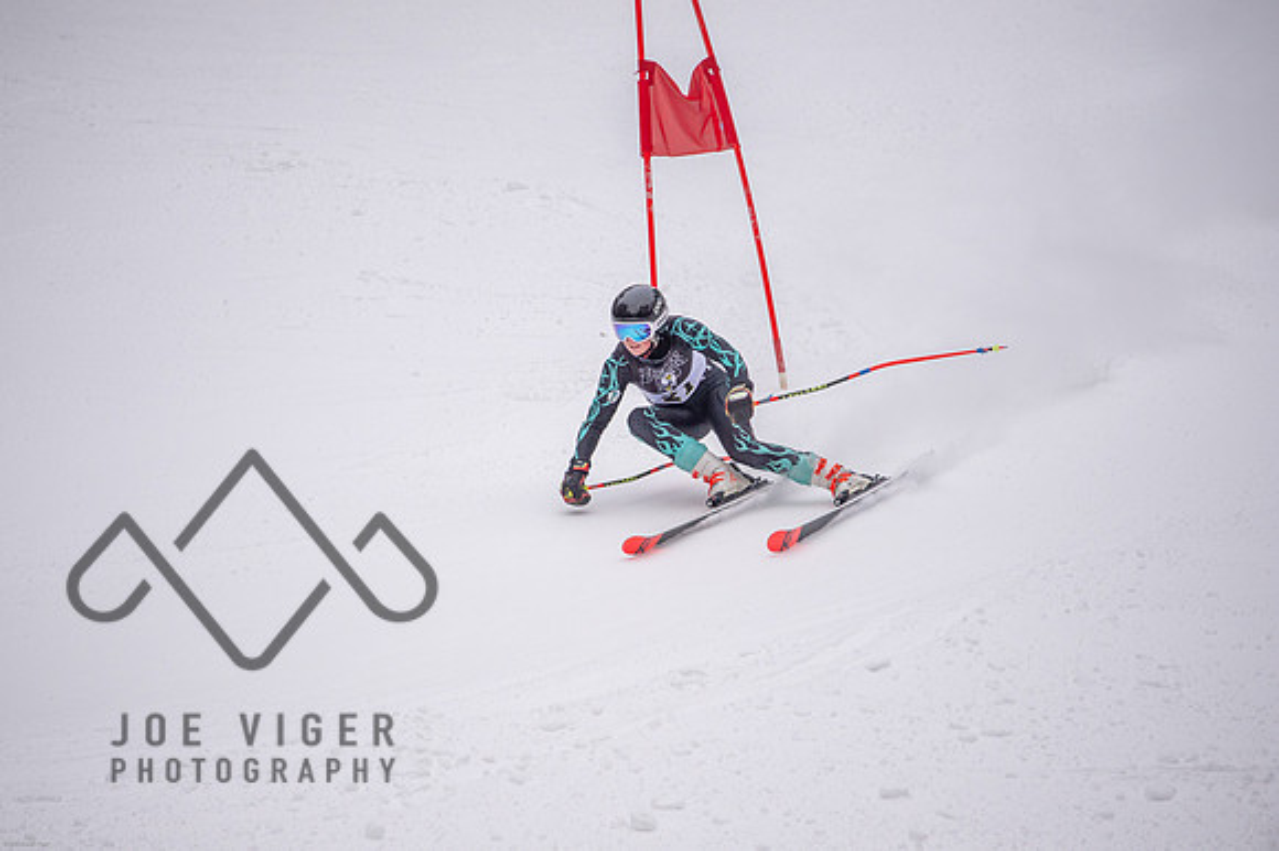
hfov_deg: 3.4
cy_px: 426
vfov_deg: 2.3
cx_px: 640
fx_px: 21304
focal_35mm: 600
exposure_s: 1/3200
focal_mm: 600
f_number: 6.3
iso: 2000
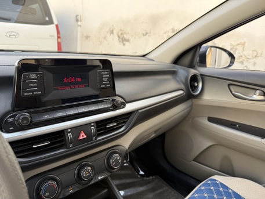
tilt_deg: -11.7
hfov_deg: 71.6
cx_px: 132
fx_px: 184
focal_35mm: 24
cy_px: 100
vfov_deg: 56.8
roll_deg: -4.8
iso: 100
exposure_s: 1/243
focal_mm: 6.76
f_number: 1.78
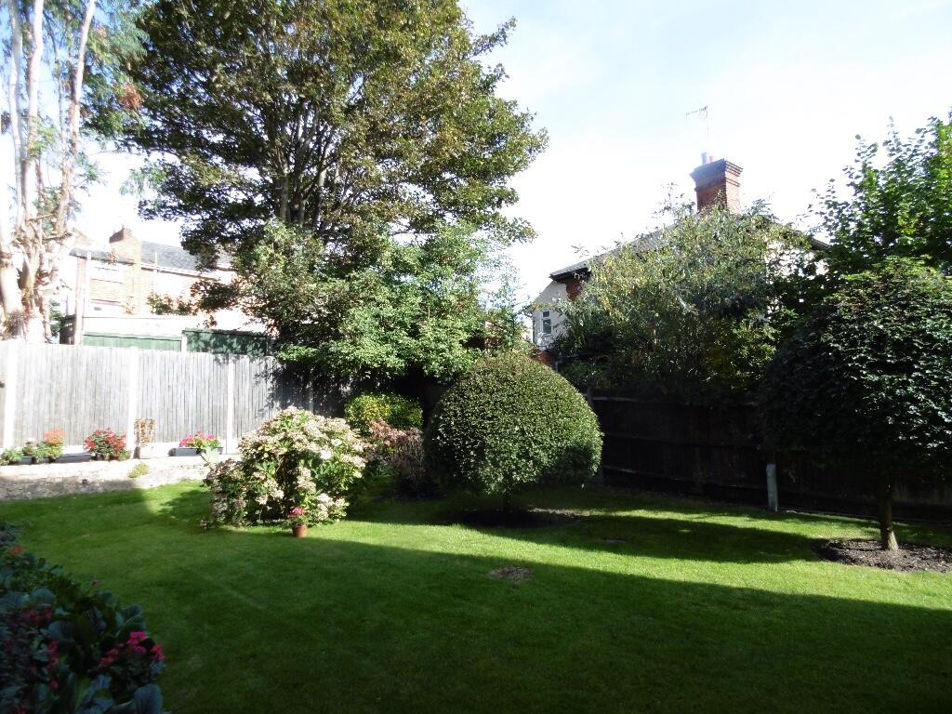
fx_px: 605
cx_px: 476
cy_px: 357
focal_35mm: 22
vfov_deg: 61.1
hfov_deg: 76.4
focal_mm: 4
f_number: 3
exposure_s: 1/320
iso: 100
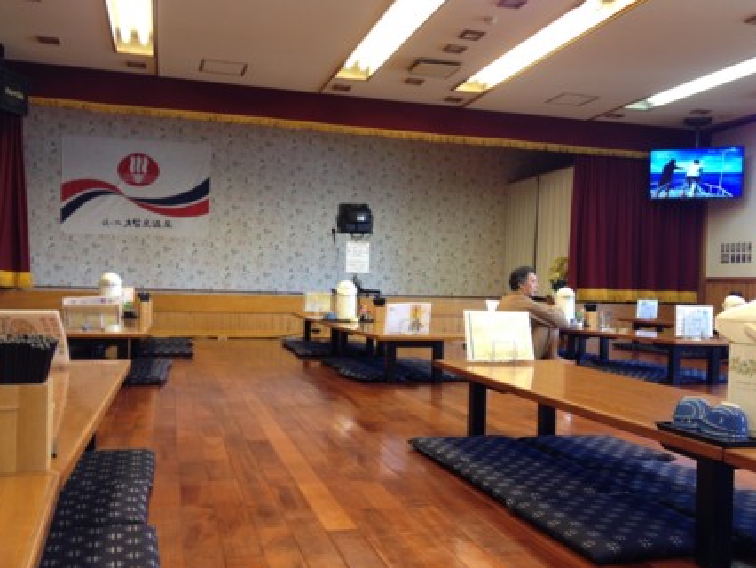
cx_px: 387
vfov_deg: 38.7
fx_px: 809
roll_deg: -1.0
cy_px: 296
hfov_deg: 50.1
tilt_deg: -2.1
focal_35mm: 37
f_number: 2.4
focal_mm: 4.28
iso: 50
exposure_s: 1/20
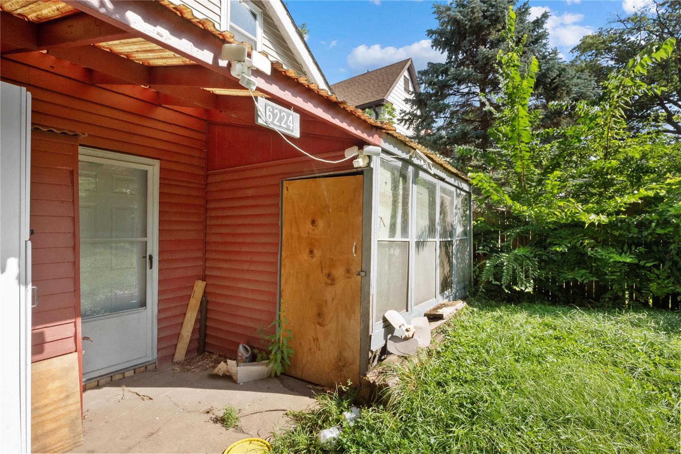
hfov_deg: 90.0
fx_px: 340
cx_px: 340
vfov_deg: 67.4
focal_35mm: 18
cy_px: 227
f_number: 8
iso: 400
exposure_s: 1/250
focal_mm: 9
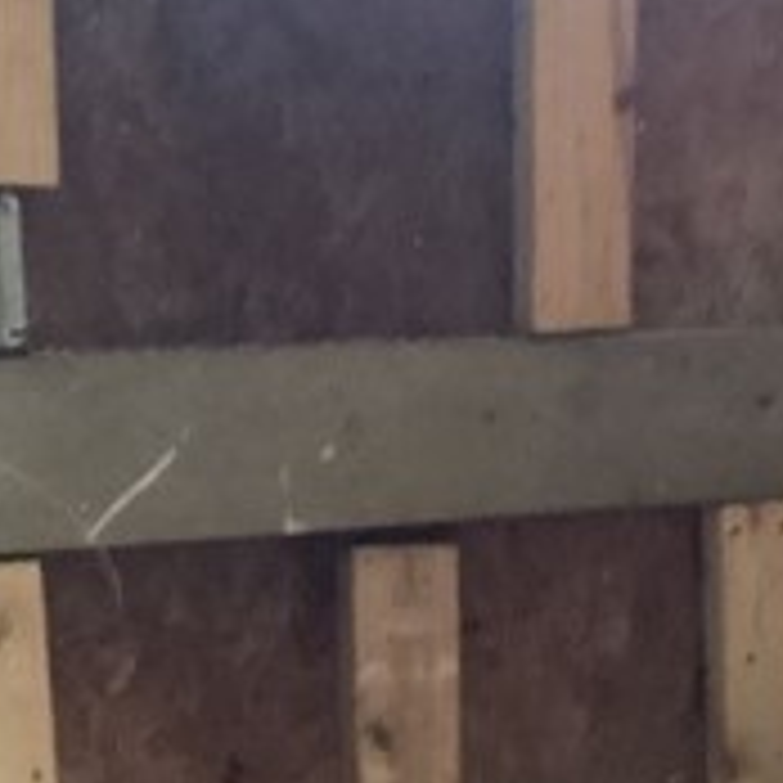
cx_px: 639
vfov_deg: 14.1
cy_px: 824
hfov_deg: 14.3
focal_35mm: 121
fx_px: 3097
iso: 640
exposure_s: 1/20
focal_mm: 3.3
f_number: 2.4
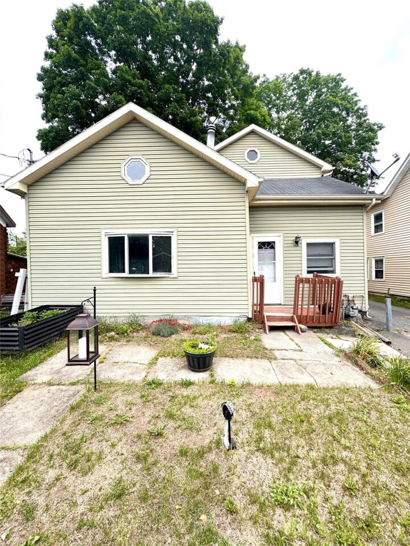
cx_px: 205
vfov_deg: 102.1
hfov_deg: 85.7
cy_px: 273
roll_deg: +2.1
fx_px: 221
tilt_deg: +0.1
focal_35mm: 14
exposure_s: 1/956
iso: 50
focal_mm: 2.22
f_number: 2.2
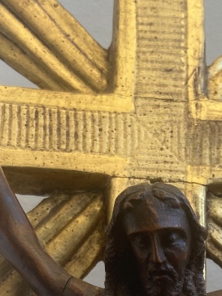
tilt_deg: +11.7
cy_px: 378
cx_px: 141
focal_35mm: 79
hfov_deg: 18.6
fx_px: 676
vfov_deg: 22.3
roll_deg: +1.5
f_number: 1.8
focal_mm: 4.25
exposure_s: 1/121
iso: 40
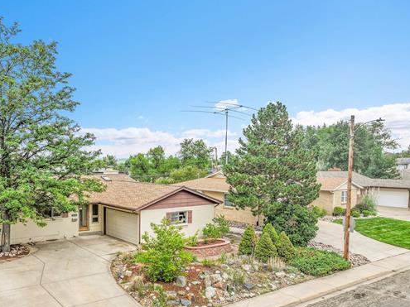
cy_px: 191
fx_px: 367
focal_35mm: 31
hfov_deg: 57.7
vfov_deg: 45.1
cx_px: 155
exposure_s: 1/1600
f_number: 2.8
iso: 160
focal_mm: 12.29
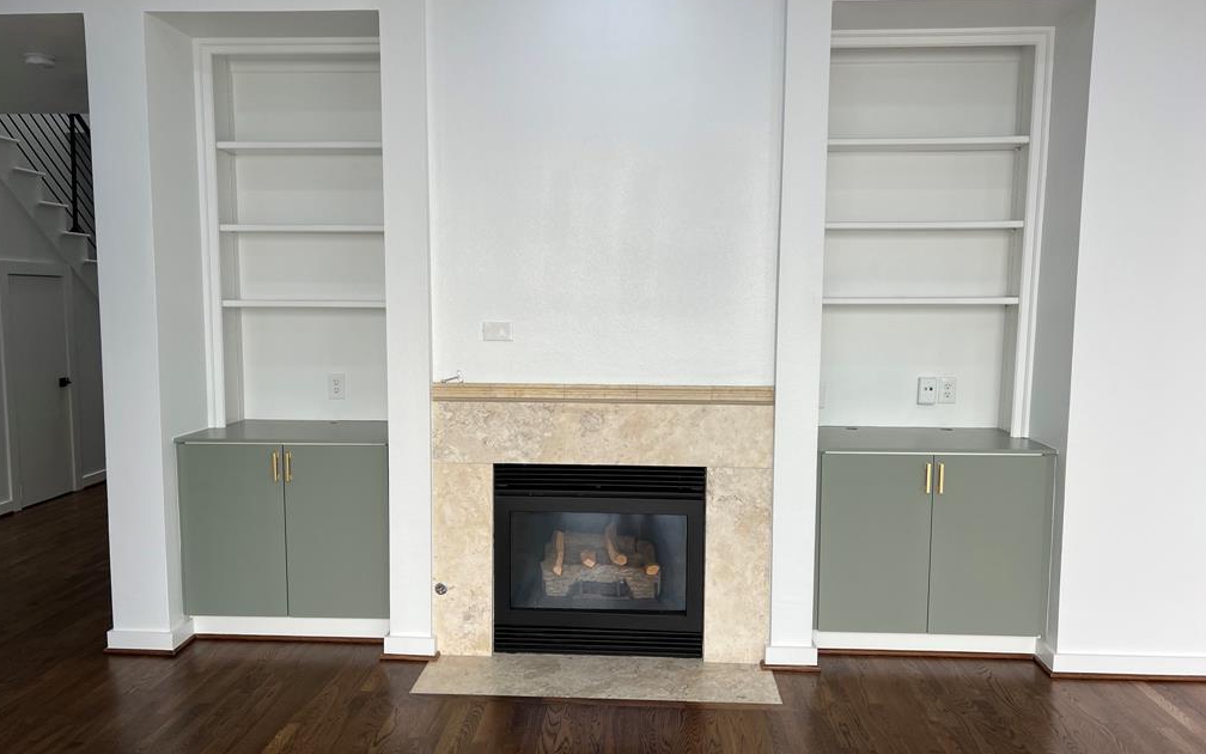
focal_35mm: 28
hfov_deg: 66.5
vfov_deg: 44.5
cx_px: 601
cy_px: 390
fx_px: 920
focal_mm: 5.7
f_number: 1.5
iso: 40
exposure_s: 1/219
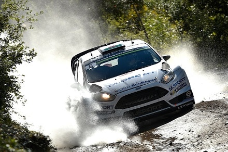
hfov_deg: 8.6
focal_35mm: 240
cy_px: 76
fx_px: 1518
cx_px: 114
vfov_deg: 5.7
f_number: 5.6
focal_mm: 240
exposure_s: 1/250
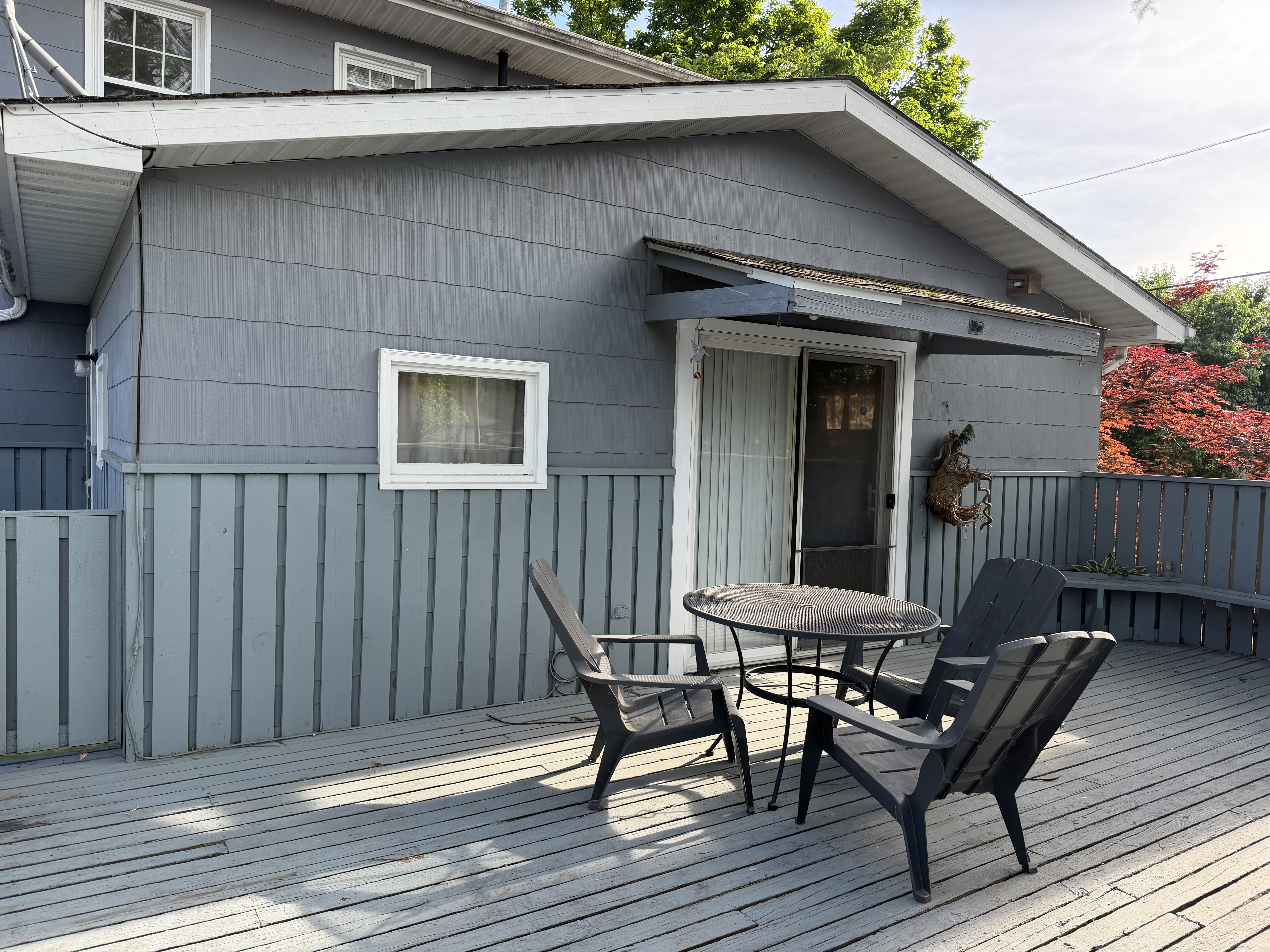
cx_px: 635
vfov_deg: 56.8
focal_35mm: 24
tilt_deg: -2.9
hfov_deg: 71.6
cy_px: 476
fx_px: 881
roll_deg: -1.9
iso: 100
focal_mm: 6.76
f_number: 1.78
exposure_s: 1/1018
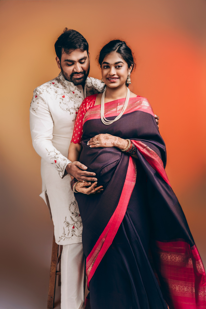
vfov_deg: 42.7
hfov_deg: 29.2
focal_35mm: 46
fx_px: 395
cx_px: 103
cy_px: 154
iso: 100
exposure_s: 1/160
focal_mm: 46
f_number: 6.3
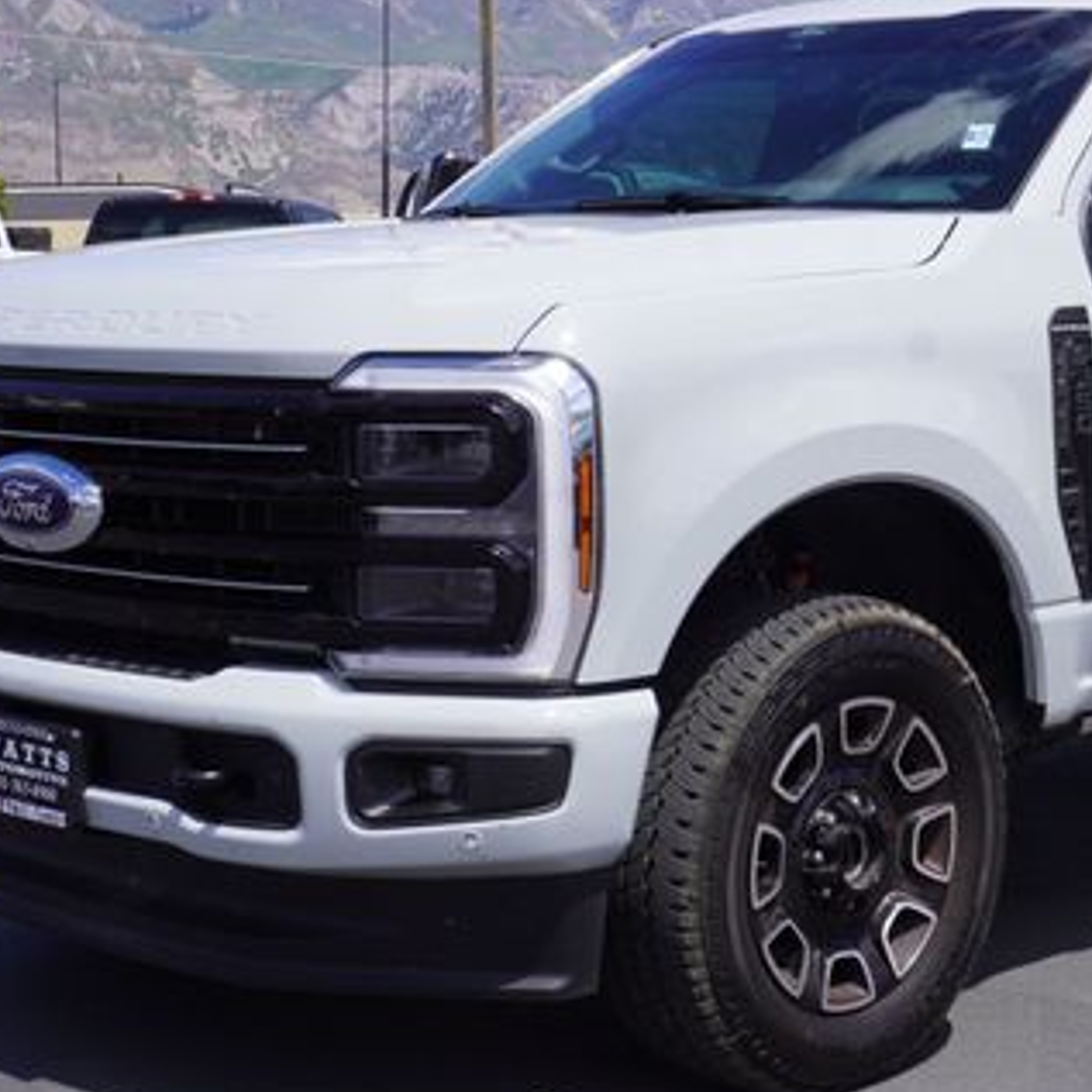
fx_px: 2391
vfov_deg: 25.7
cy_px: 551
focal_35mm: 67
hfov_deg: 25.4
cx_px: 830
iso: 100
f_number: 11
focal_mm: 26
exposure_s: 1/160
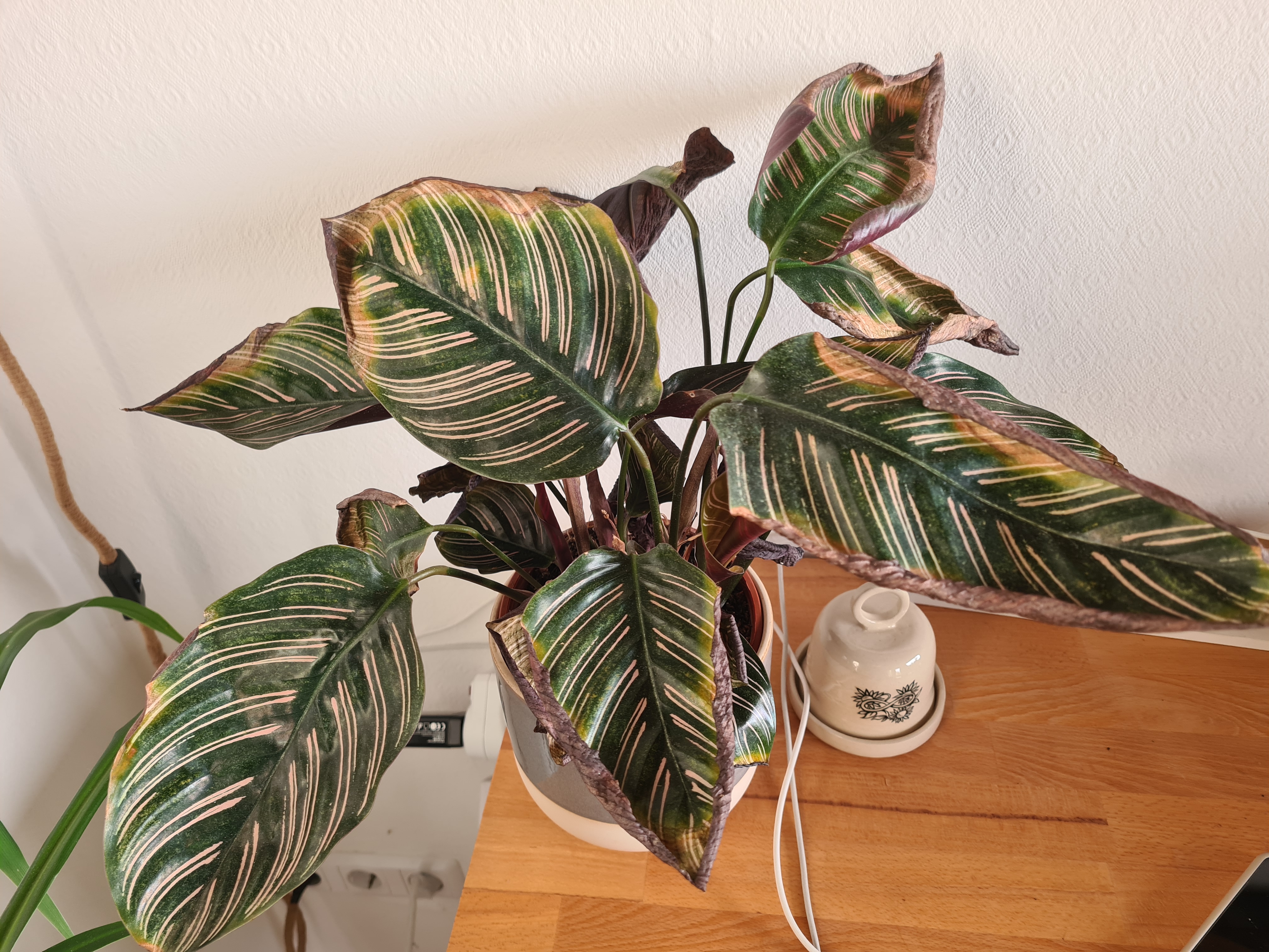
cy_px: 476
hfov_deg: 67.3
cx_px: 634
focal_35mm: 26
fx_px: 953
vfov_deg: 53.1
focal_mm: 5.4
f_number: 1.8
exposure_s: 1/50
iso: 64
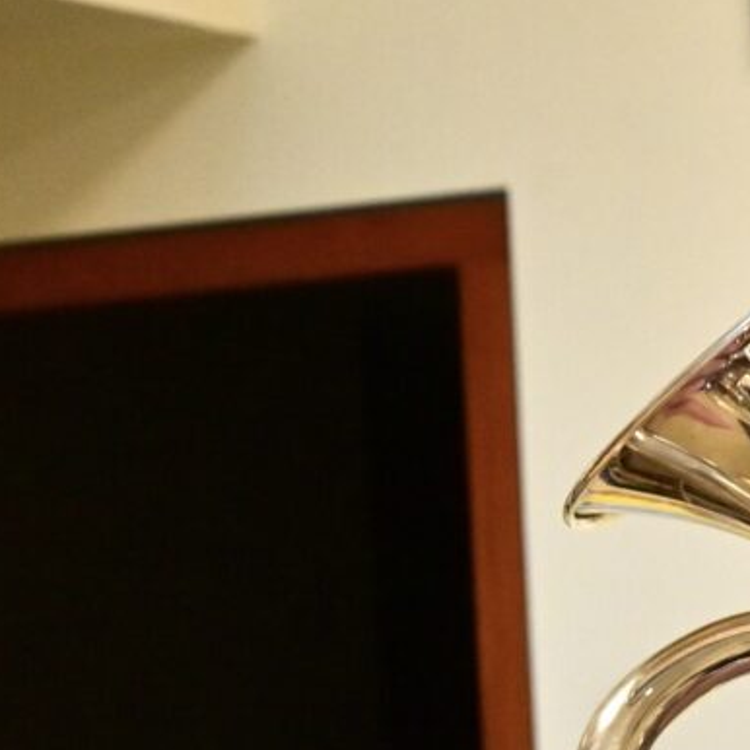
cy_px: 1550
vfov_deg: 7.0
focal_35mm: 242
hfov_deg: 7.1
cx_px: 1325
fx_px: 5932
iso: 640
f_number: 6.3
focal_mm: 43
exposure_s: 1/160
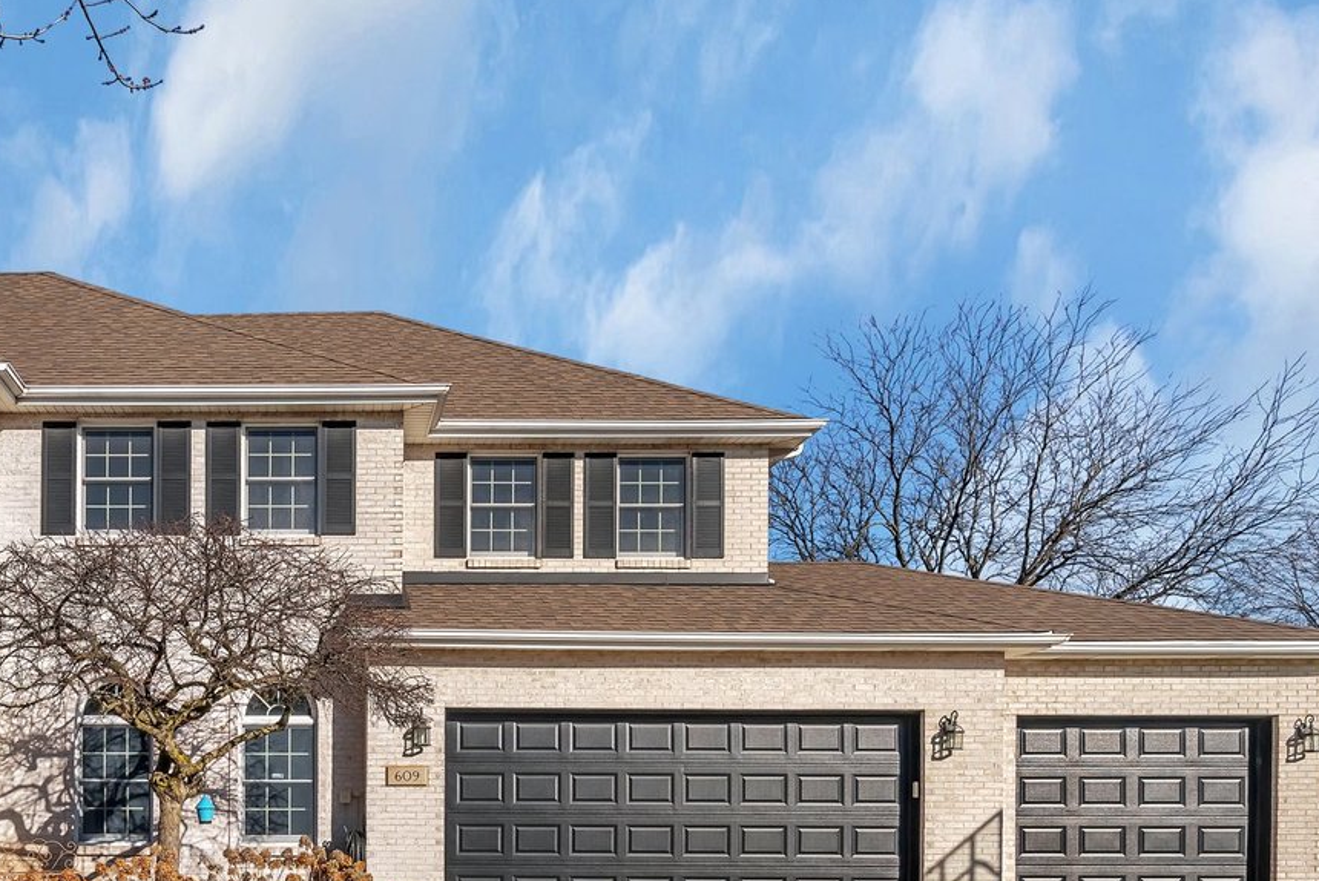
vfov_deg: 38.7
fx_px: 1173
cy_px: 770
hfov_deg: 55.2
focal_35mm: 32
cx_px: 291
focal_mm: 17
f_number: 9
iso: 500
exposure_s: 1/1600
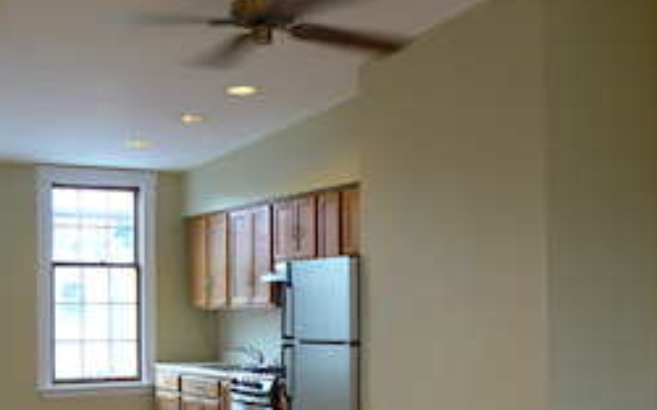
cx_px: 276
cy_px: 315
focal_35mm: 55
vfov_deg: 23.3
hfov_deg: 36.8
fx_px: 984
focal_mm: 6
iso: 200
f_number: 2.8
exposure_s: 1/30
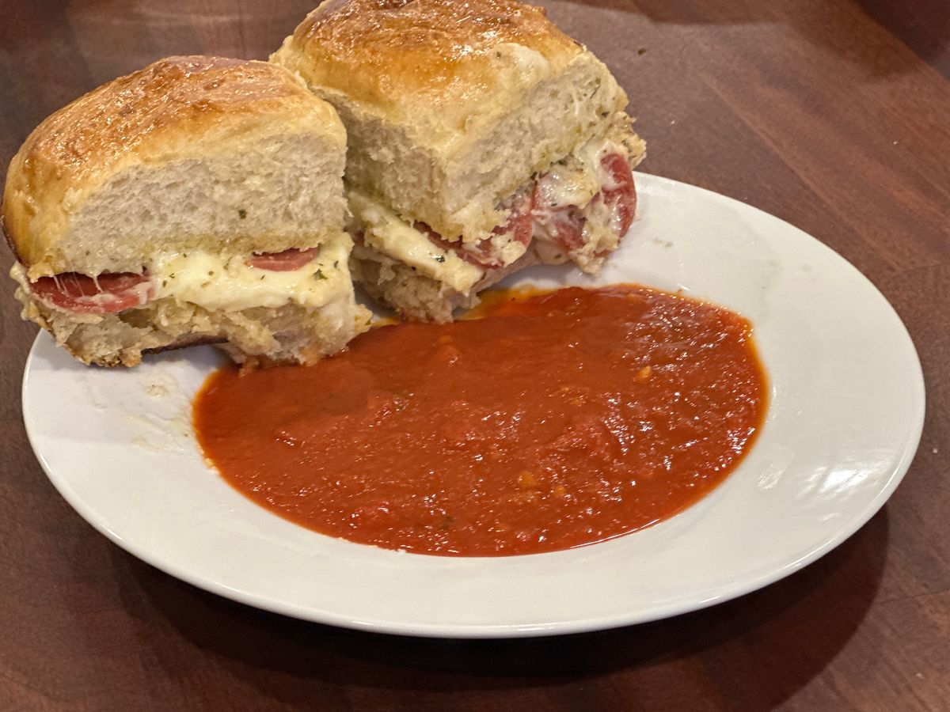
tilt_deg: -30.7
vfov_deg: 19.1
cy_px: 356
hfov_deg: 25.3
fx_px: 2113
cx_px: 475
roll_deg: +0.4
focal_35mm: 77
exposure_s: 1/40
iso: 200
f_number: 2.8
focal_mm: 9
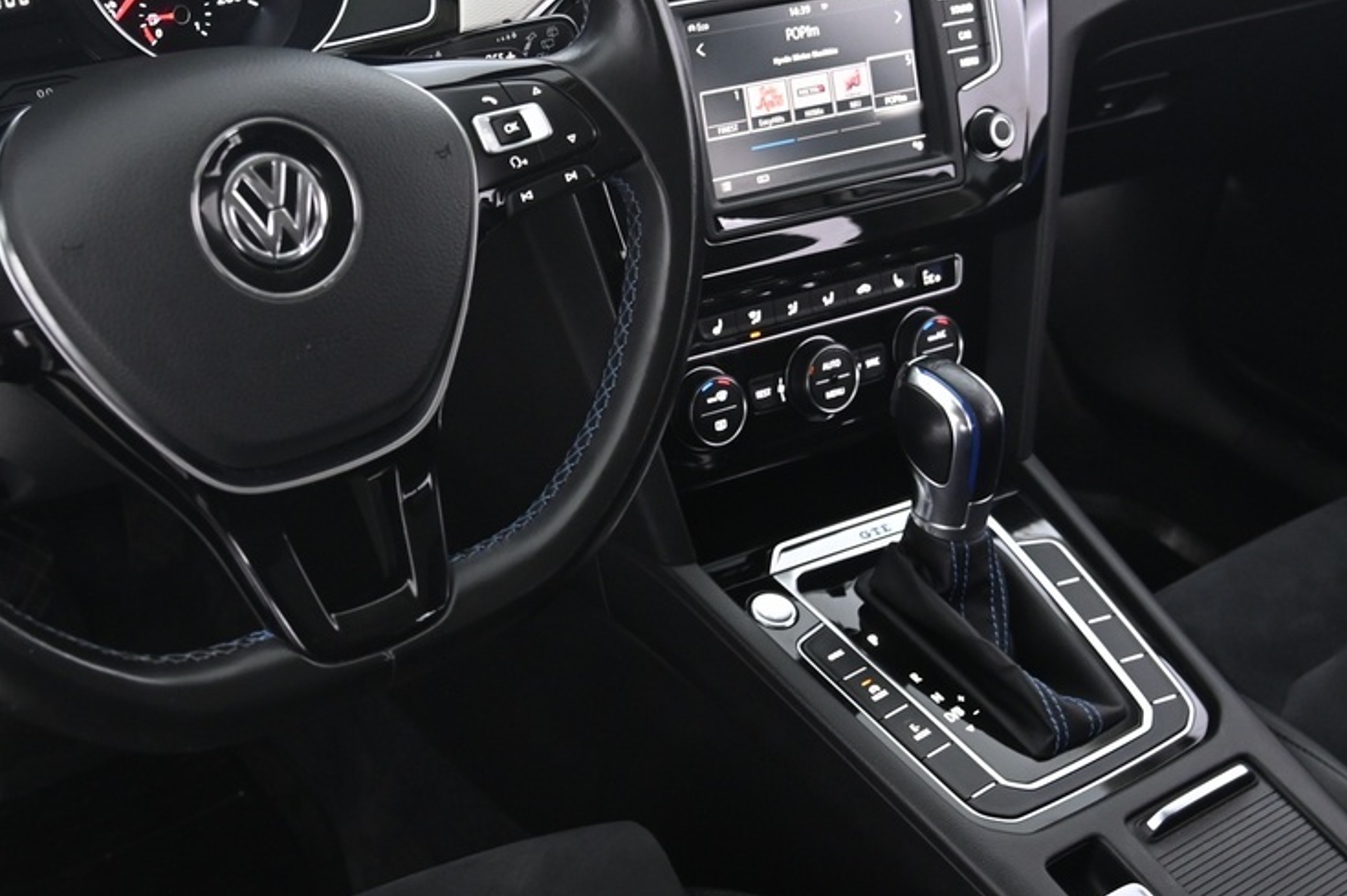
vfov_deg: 25.5
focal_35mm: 53
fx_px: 1982
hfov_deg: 37.2
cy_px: 469
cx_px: 462
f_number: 4
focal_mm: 24
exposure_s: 1/15
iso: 2000
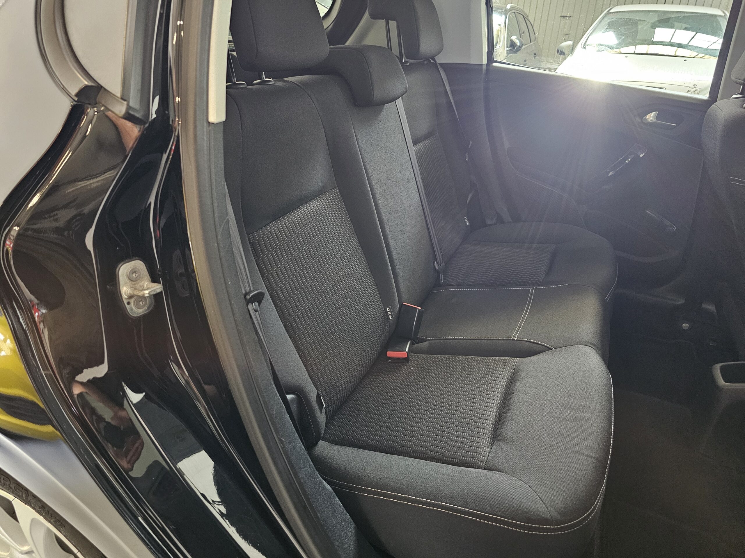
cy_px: 279
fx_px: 495
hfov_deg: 73.9
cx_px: 372
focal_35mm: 23
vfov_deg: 58.9
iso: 640
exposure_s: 1/24
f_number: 1.7
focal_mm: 6.3
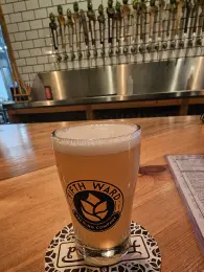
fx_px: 157
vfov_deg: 76.3
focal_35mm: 20
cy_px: 201
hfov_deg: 65.9
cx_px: 97
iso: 640
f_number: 2.2
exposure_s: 1/24
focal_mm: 2.2
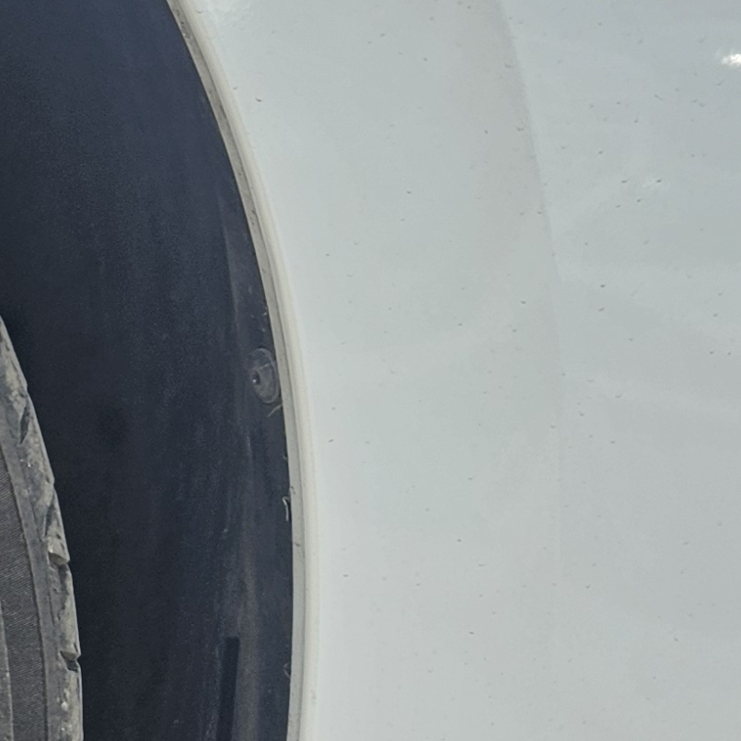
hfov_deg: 13.5
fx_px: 2446
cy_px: 666
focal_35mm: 101
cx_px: -942
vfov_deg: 17.0
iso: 25
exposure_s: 1/512
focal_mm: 5.4
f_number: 1.8
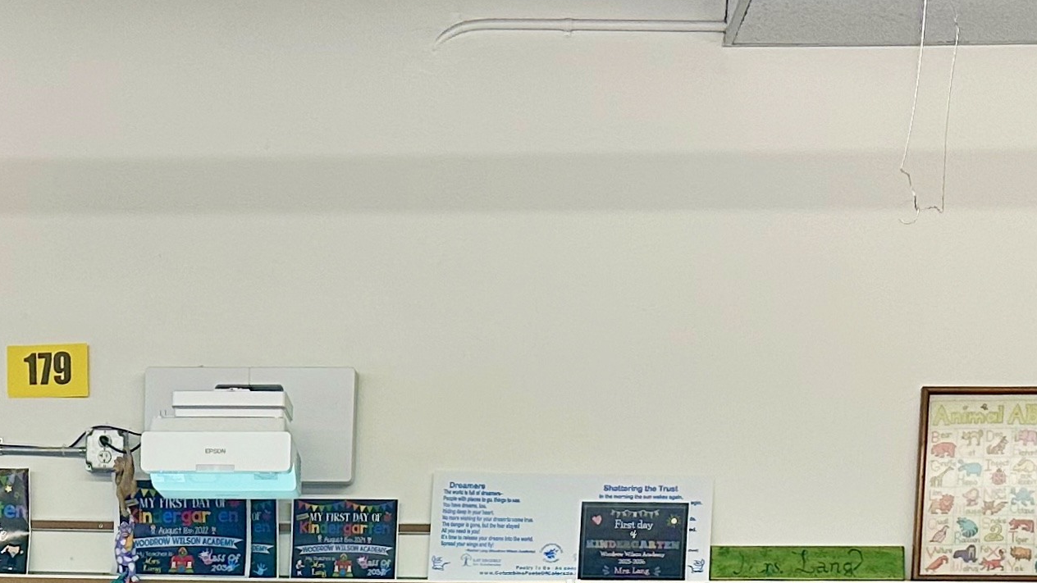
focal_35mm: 82
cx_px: 187
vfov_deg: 13.1
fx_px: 2255
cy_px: 1091
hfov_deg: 25.4
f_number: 1.78
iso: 200
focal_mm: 6.86
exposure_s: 1/120
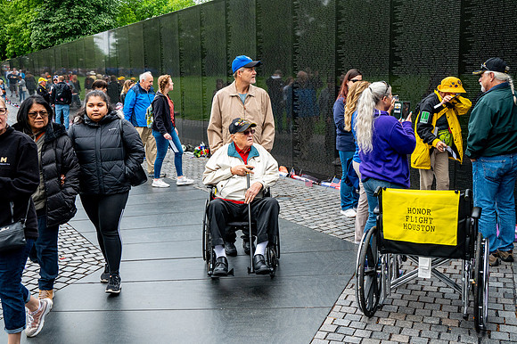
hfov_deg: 50.7
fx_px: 545
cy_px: 172
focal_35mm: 38
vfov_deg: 35.0
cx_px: 258
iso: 1400
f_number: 8
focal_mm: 38
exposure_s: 1/640
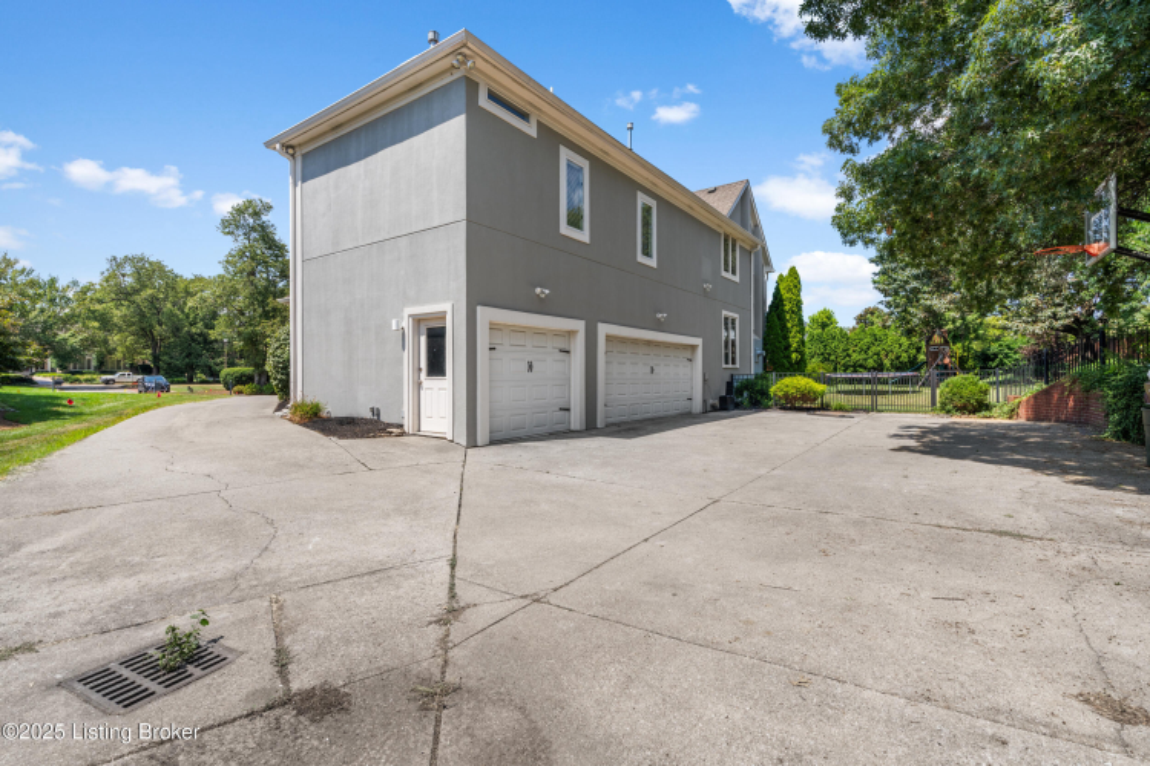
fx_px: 511
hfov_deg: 96.7
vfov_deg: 73.7
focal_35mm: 16
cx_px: 575
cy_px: 383
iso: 400
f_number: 10
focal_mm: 16
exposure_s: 1/800
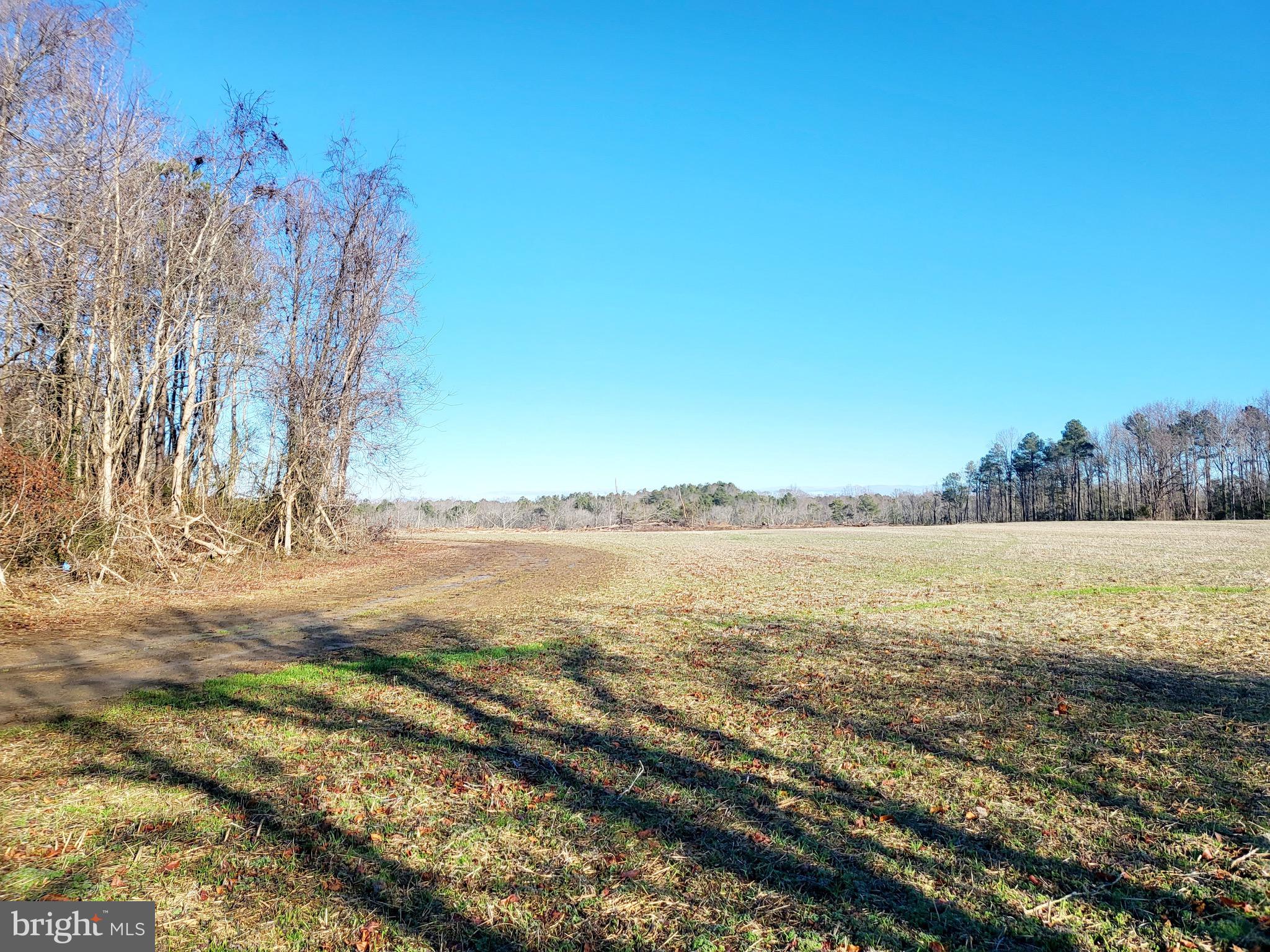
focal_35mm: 26
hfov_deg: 67.3
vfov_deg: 53.1
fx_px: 954
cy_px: 476
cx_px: 635
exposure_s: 1/2500
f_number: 1.8
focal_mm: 4.25
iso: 50
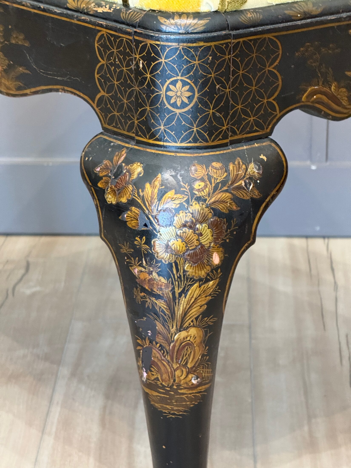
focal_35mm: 120
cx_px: 176
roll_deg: +0.4
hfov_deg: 12.3
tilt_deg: -19.7
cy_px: 234
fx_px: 1622
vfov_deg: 16.4
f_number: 2.8
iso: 320
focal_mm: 15.66
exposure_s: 1/60
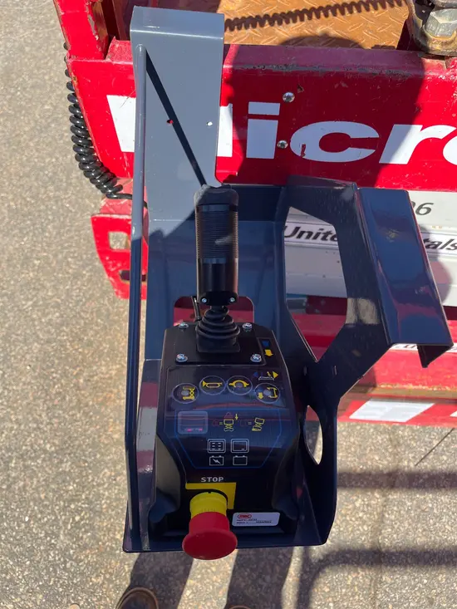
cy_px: 304
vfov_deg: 67.3
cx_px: 228
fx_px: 458
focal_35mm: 26
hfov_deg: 53.1
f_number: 1.6
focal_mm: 5.1
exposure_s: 1/1279
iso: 50
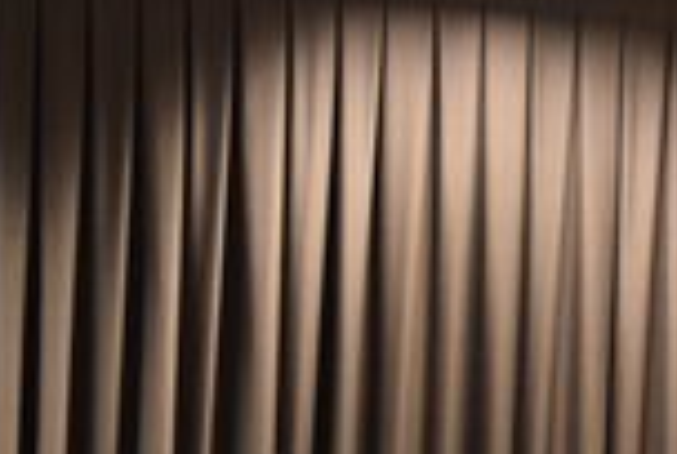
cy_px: 467
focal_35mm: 210
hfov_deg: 9.7
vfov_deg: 6.5
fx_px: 3962
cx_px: 552
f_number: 5.6
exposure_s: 1/60
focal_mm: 55
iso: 4000
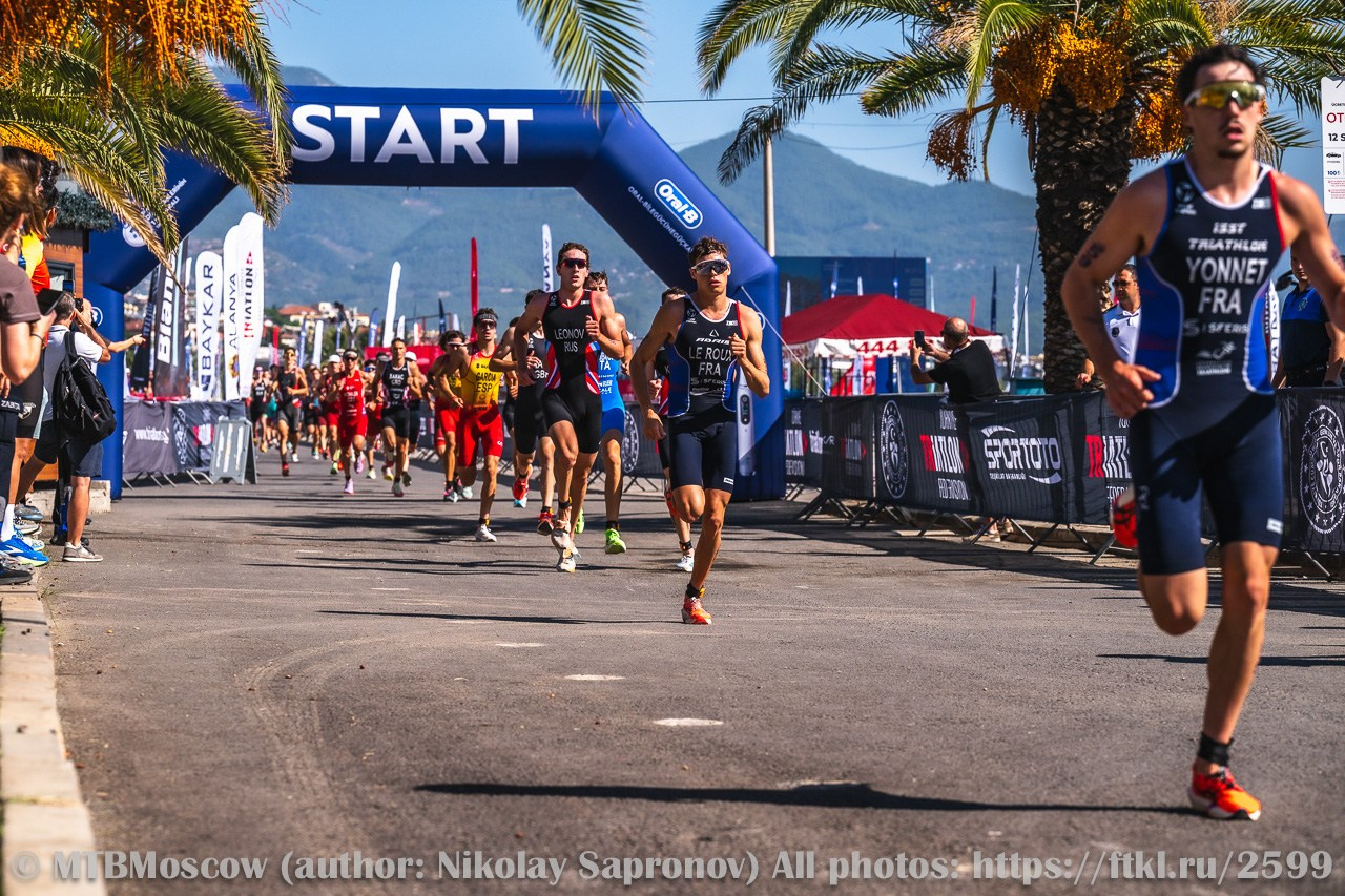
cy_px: 448
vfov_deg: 14.2
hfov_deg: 21.2
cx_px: 672
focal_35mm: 96
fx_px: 3586
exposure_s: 1/4000
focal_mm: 96
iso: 250
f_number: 5
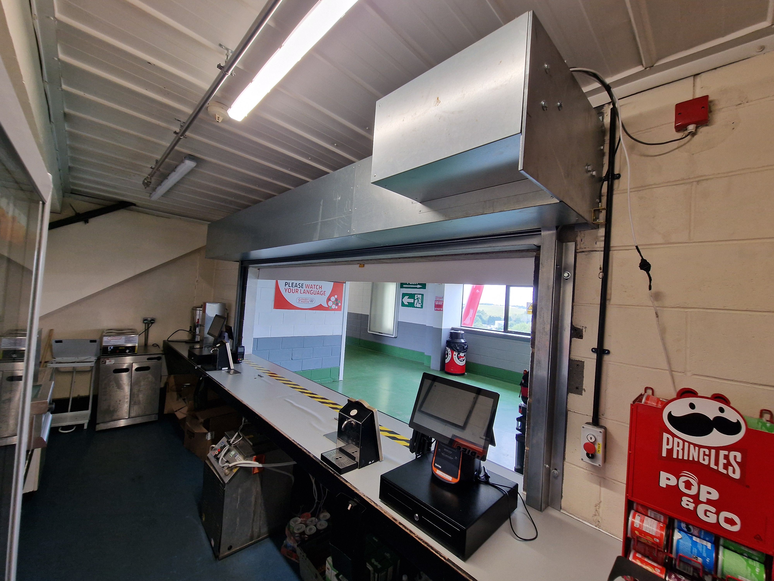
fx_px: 291
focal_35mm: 13
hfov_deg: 106.2
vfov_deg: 89.9
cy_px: 290
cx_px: 387
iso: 125
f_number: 2.2
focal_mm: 2.2
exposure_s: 1/50
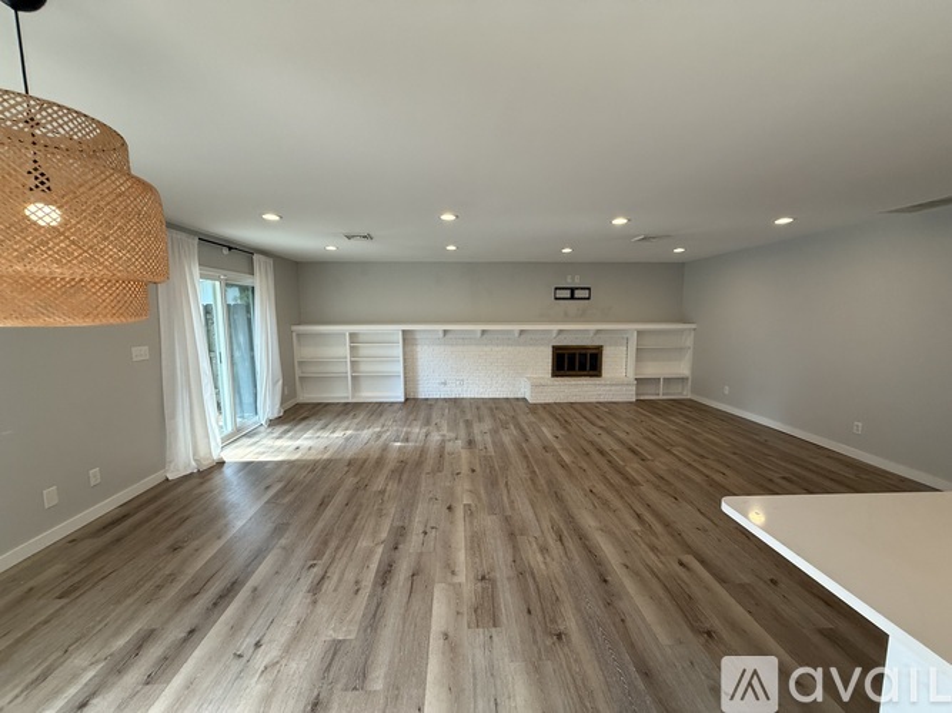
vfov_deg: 85.7
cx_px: 476
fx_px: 385
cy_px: 356
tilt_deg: -4.8
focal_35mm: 14
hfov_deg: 102.1
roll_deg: +1.4
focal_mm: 2.22
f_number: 2.2
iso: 160
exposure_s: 1/120
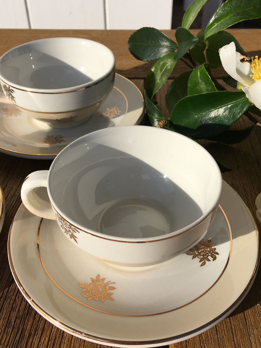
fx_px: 392
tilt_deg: -39.2
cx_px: 132
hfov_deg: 36.8
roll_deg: -0.6
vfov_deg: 47.8
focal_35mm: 39
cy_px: 166
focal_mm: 4.15
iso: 25
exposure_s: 1/3205
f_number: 2.2
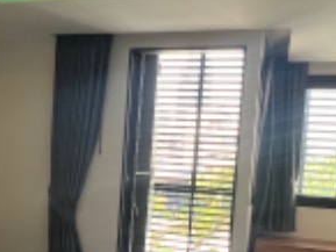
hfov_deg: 41.7
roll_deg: -3.2
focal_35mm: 45
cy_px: 190
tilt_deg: -1.3
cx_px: 122
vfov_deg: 31.6
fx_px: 437
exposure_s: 1/121
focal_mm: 1.57
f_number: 1.8
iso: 160
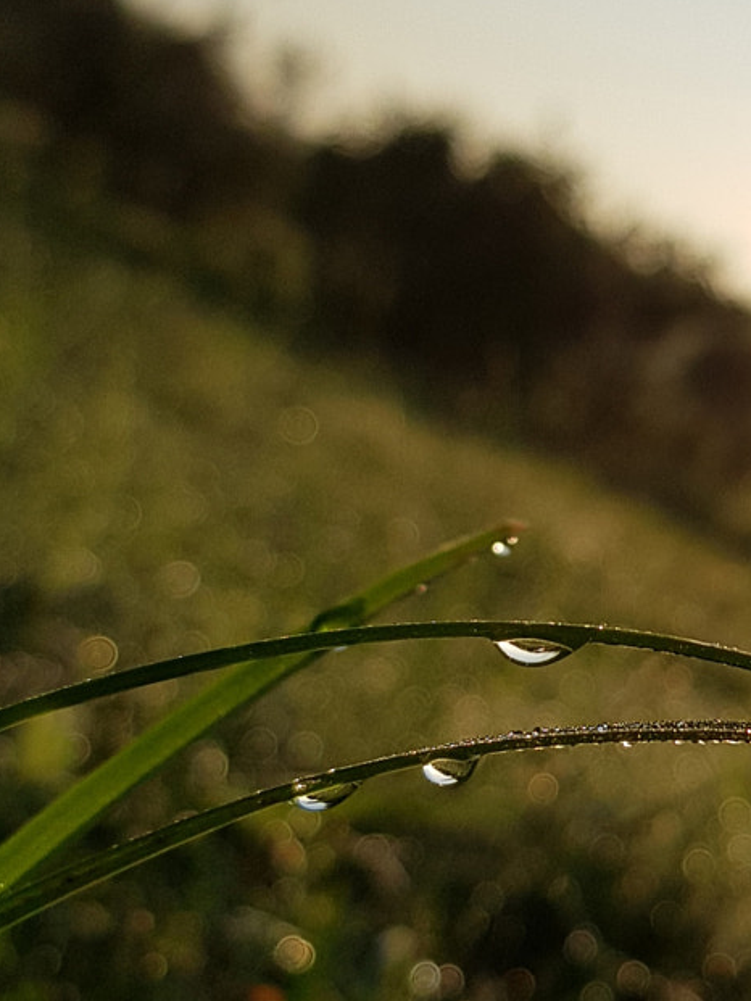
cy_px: 537
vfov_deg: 29.0
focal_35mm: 67
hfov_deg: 21.7
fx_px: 1937
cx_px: 572
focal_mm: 4.2
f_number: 1.7
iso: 40
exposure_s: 1/3624
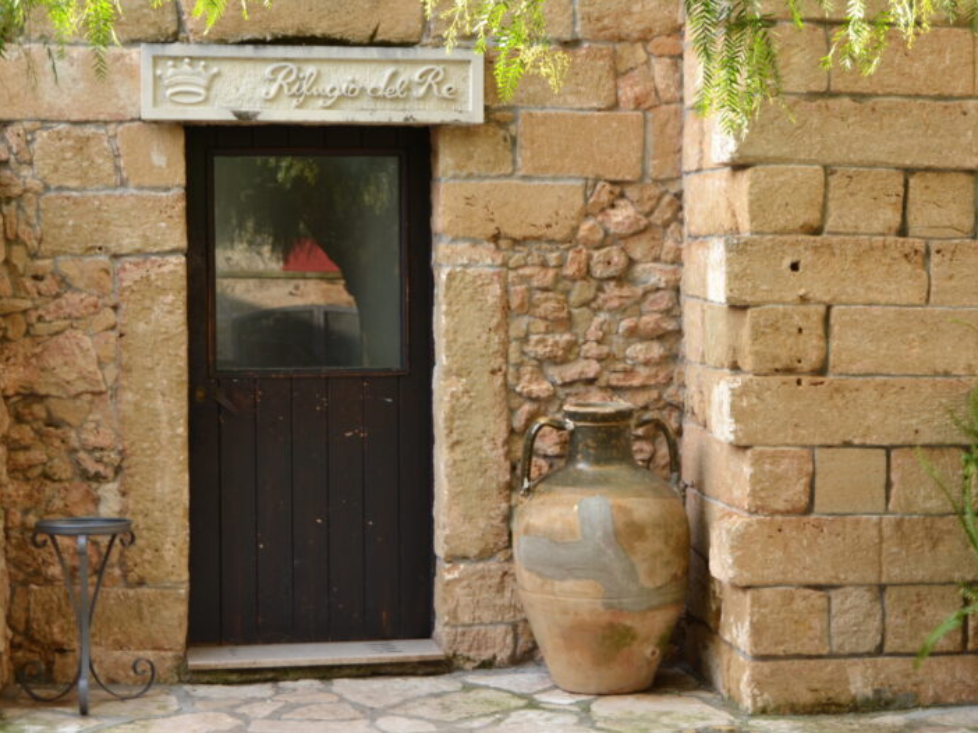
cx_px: 464
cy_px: 350
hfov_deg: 26.3
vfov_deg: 19.9
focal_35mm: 74
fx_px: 2090
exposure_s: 1/30
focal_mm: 40
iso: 100
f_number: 5
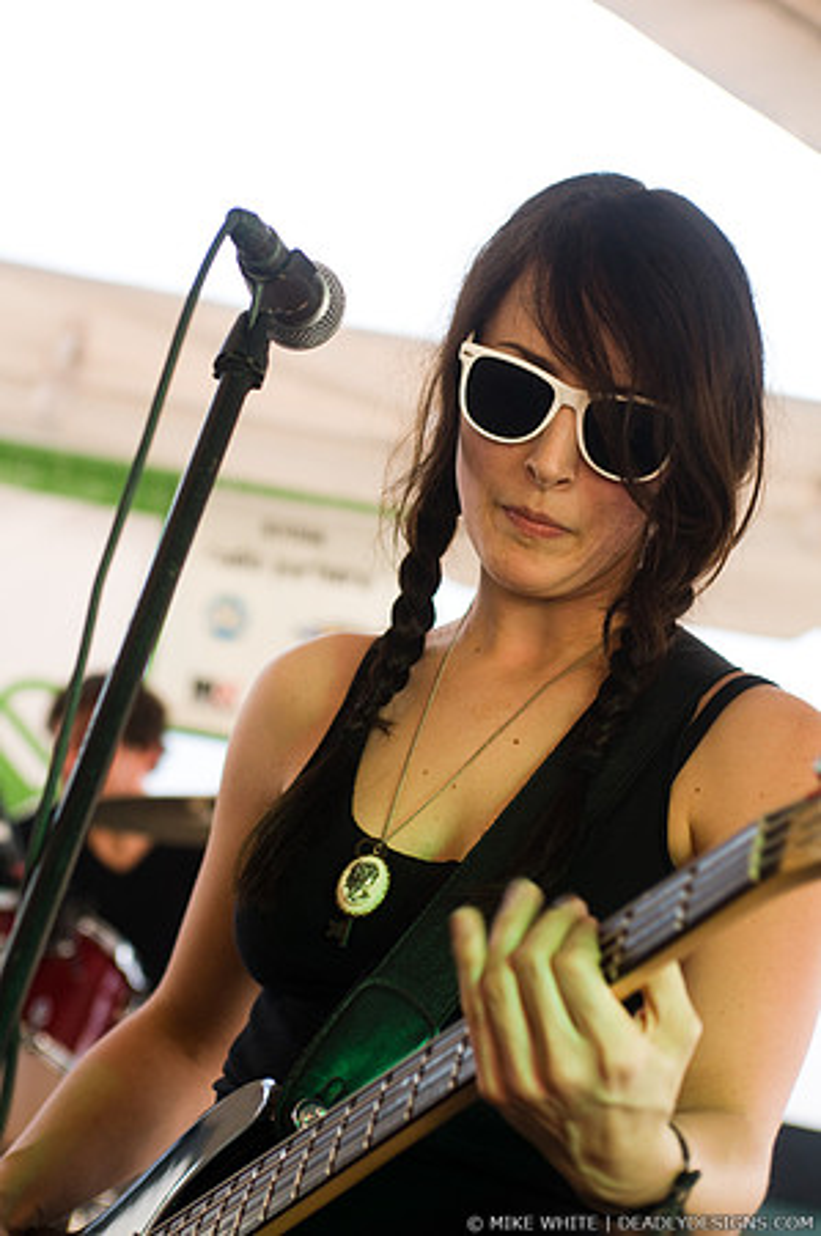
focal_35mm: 87
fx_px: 2983
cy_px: 618
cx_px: 410
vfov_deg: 23.4
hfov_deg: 15.7
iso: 400
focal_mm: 58
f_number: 4
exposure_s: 1/160
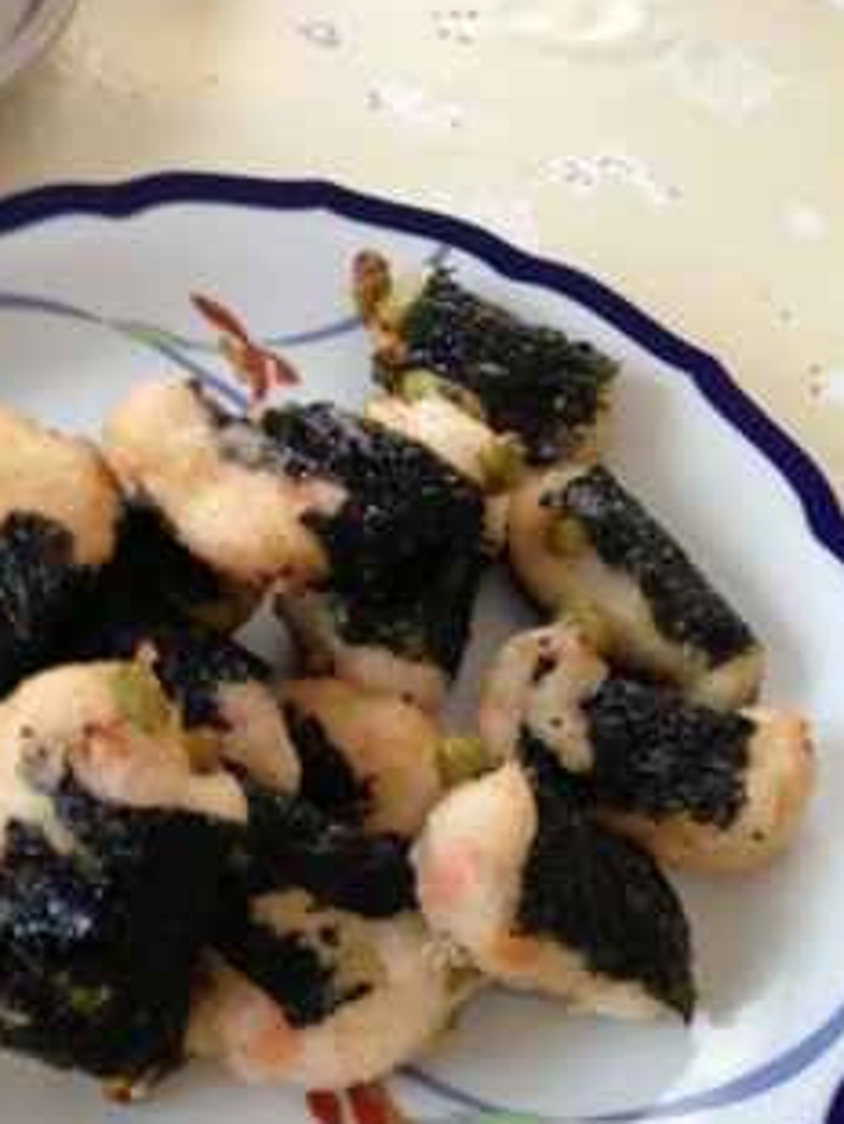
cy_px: 684
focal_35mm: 48
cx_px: 280
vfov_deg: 39.4
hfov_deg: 30.1
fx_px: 1559
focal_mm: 4.13
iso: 100
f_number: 2.4
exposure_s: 1/20
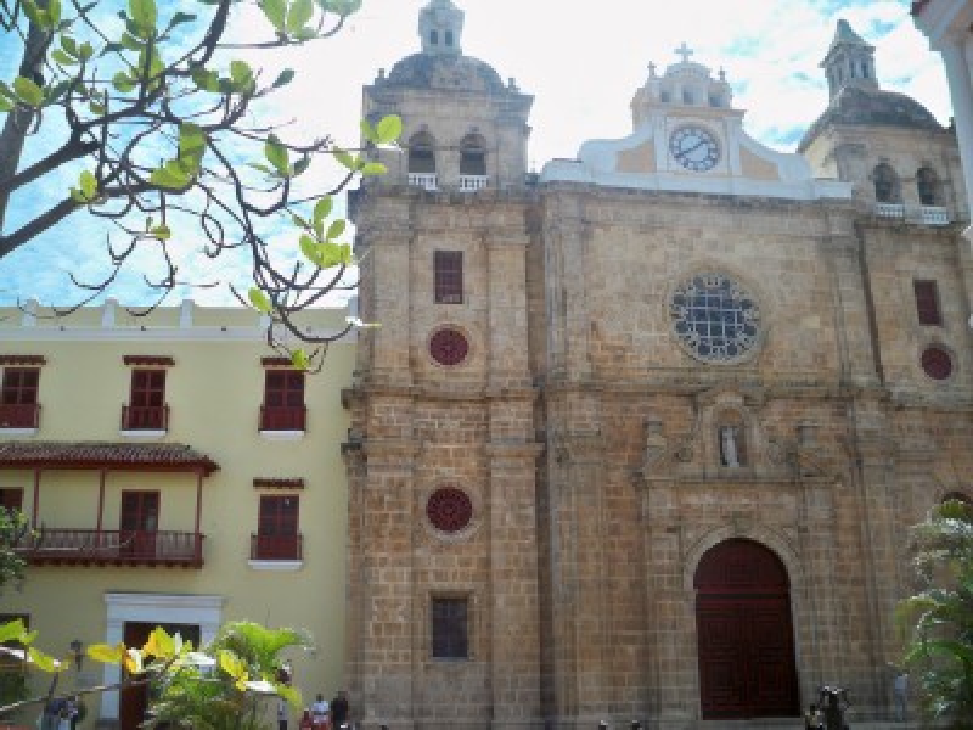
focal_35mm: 35
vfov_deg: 40.7
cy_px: 365
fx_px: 984
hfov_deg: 52.6
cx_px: 486
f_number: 3.1
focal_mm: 6.3
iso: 64
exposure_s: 1/640
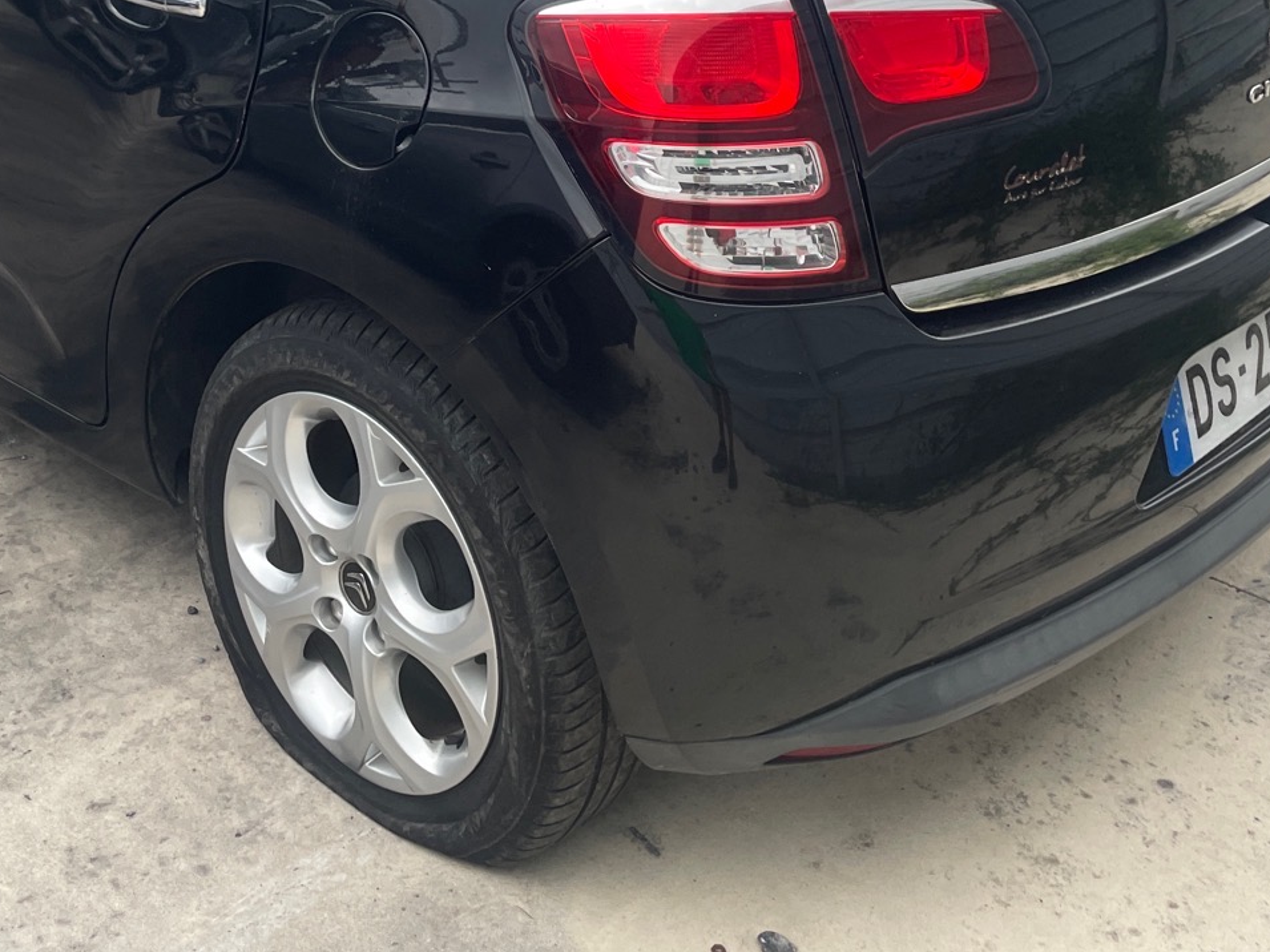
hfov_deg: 38.4
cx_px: 400
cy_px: 65
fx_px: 1797
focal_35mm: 49
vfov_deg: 28.3
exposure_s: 1/121
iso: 50
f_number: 1.6
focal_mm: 4.2
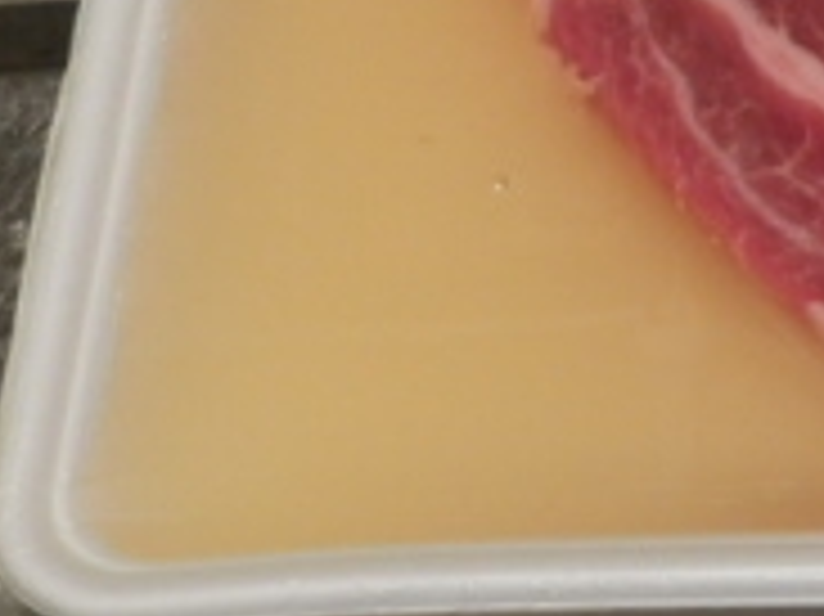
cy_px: 20
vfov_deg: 11.6
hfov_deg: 14.9
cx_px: 1112
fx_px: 2997
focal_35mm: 126
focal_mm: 8.2
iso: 200
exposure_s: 1/13
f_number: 3.6
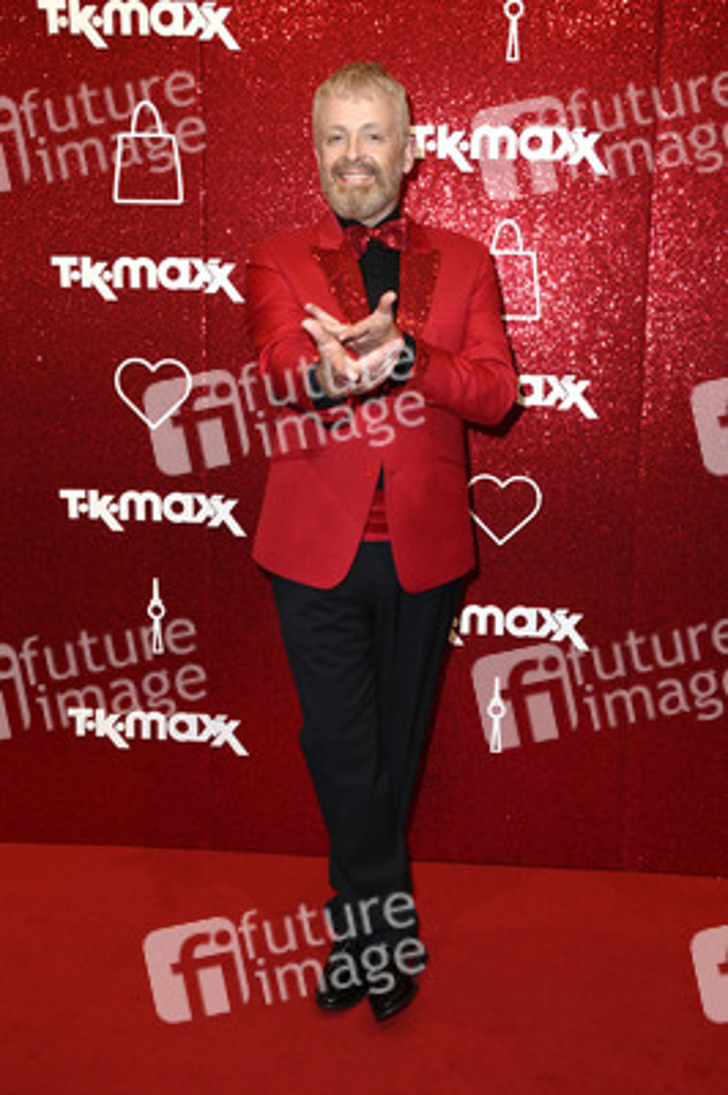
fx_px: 1276
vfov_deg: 46.4
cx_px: 364
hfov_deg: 31.8
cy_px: 548
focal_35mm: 42
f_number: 5.6
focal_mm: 42
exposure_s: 1/320
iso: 1000
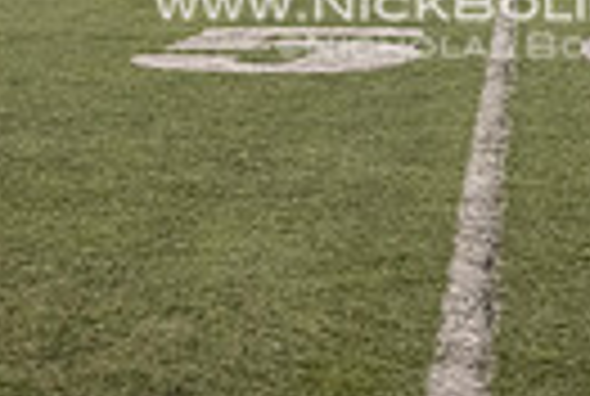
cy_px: -155
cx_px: 464
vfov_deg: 12.5
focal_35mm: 106
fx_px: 1741
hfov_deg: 19.1
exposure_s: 1/500
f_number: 4
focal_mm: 24
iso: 2000
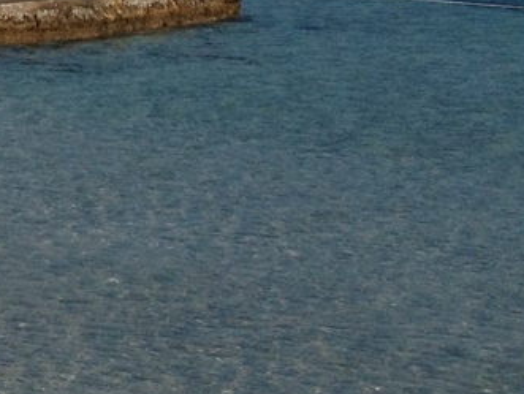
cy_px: -95
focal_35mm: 169
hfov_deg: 10.7
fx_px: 2561
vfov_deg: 8.7
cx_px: -500
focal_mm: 4.28
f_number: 2.4
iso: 50
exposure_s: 1/3247
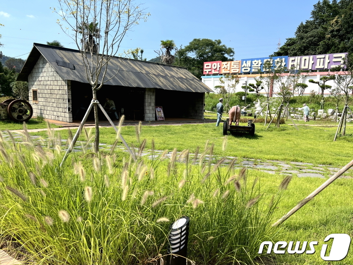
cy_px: 132
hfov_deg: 67.3
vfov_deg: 53.1
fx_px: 265
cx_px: 176
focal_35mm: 26
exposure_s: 1/3333
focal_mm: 5.7
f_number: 1.5
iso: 50
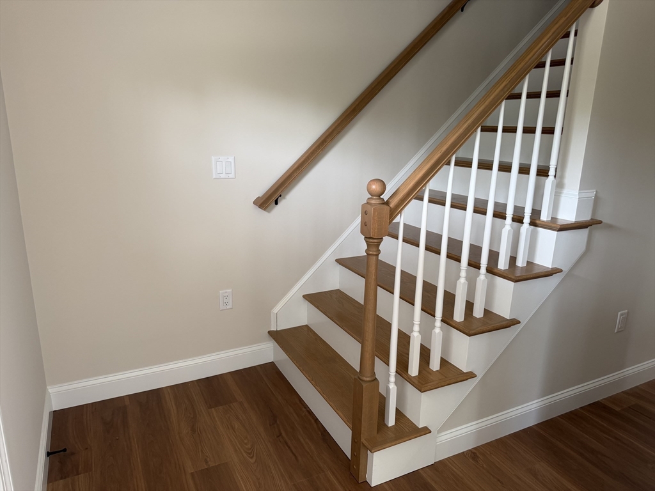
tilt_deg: -15.0
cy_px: 246
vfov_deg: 56.8
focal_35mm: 24
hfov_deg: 71.6
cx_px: 328
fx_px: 454
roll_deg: -0.9
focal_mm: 6.76
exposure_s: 1/60
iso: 160
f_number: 1.78
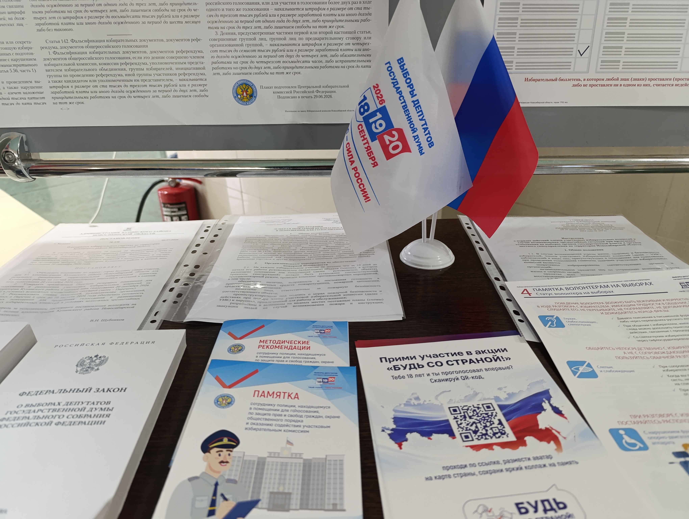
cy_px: 260
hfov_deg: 73.8
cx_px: 344
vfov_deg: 59.0
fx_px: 458
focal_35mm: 23
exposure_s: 1/25
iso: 1250
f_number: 1.65
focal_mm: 6.14
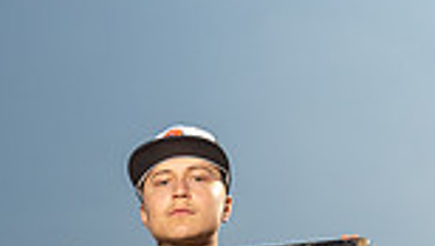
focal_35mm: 98
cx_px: 144
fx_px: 1132
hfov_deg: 21.7
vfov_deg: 10.6
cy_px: 599
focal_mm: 32
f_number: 5
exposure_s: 1/200
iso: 500
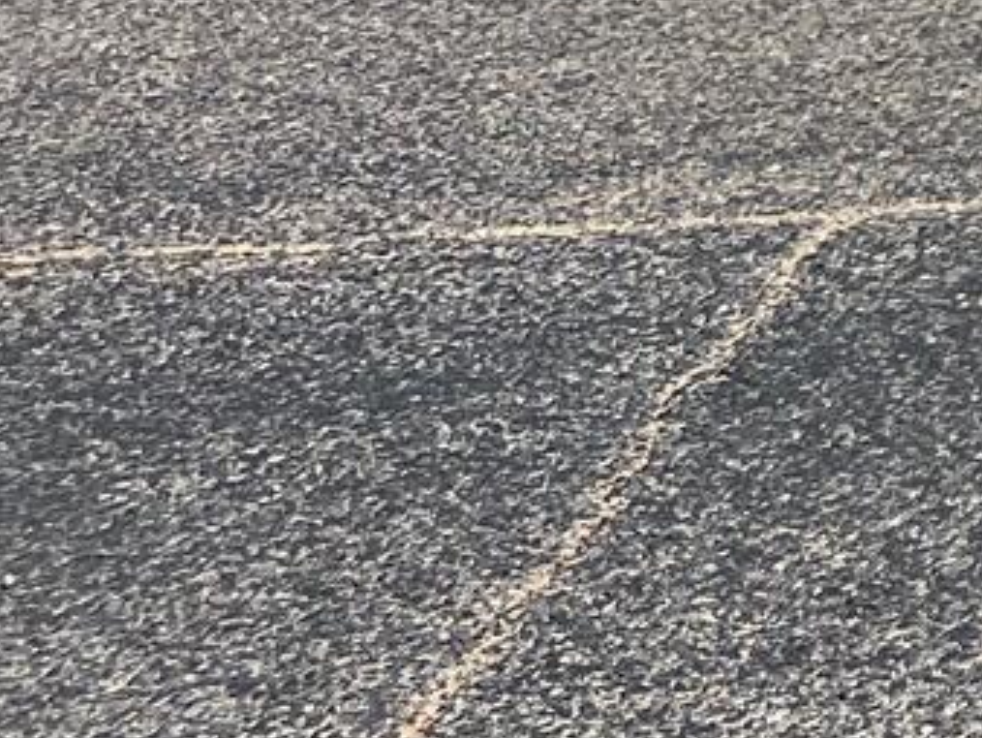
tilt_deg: -2.6
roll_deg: +3.0
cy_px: -1092
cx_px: 2868
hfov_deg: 9.9
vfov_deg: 8.6
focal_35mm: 155
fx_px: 4400
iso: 50
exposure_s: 1/3571
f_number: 1.5
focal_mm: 5.7
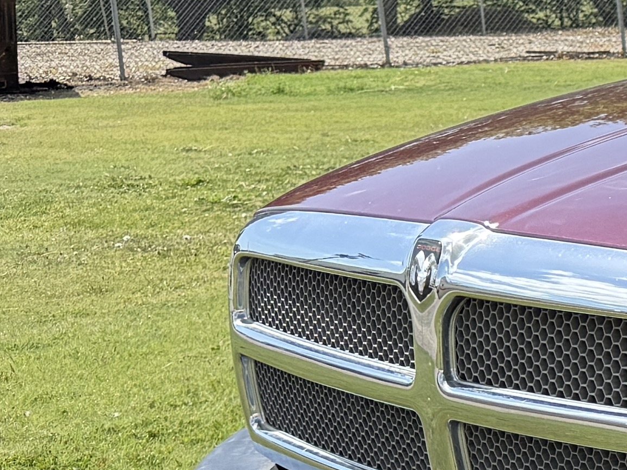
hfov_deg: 12.9
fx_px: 2155
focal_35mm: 119
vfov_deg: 12.4
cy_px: 363
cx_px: 1467
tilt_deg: -10.4
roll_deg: +1.3
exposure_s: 1/2907
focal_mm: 6.76
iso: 100
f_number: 1.78
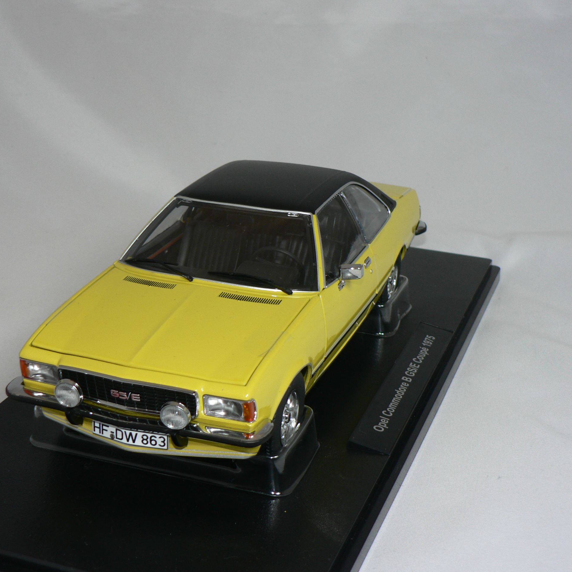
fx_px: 1178
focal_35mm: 63
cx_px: 218
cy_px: 287
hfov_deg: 27.2
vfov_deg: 27.3
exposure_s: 1/60
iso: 80
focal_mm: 8.8
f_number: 2.8
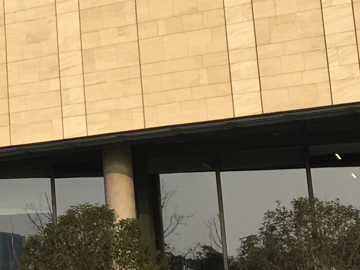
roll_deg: +0.6
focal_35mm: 127
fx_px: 1321
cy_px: 16
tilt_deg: +14.5
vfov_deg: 11.6
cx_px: -163
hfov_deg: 14.6
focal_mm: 4.15
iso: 25
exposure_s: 1/962
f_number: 2.2
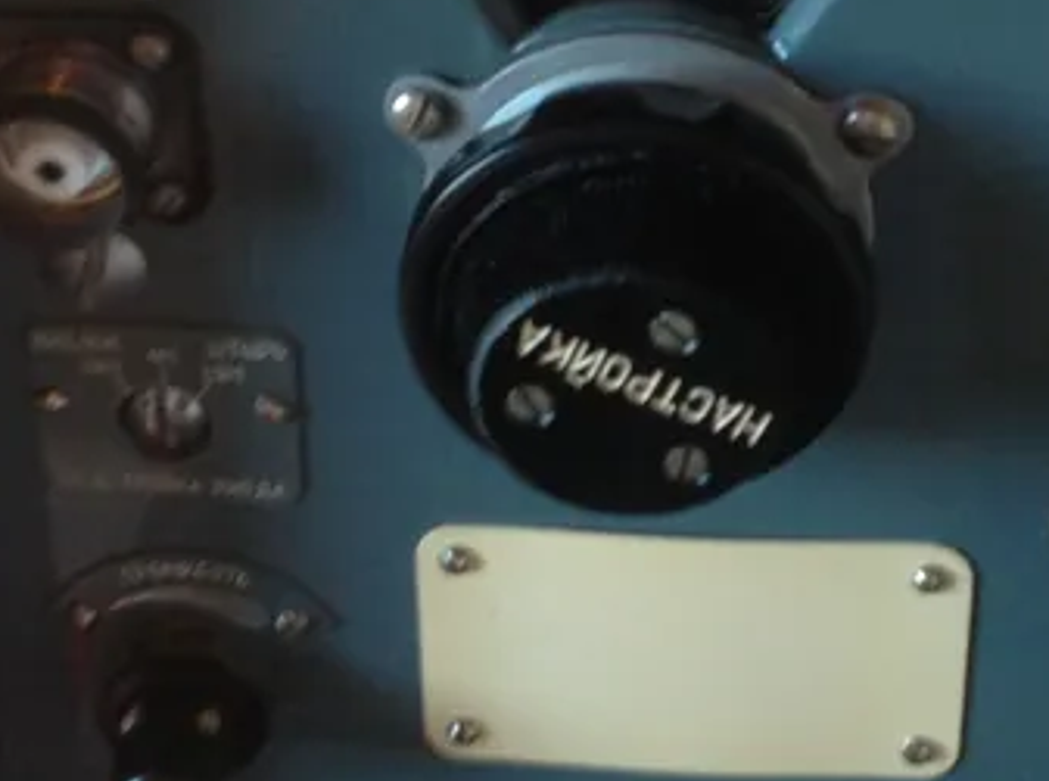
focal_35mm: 104
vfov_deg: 14.1
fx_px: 3144
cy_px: 215
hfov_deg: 18.8
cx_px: 769
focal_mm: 4.28
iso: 80
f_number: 2.4
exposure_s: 1/15
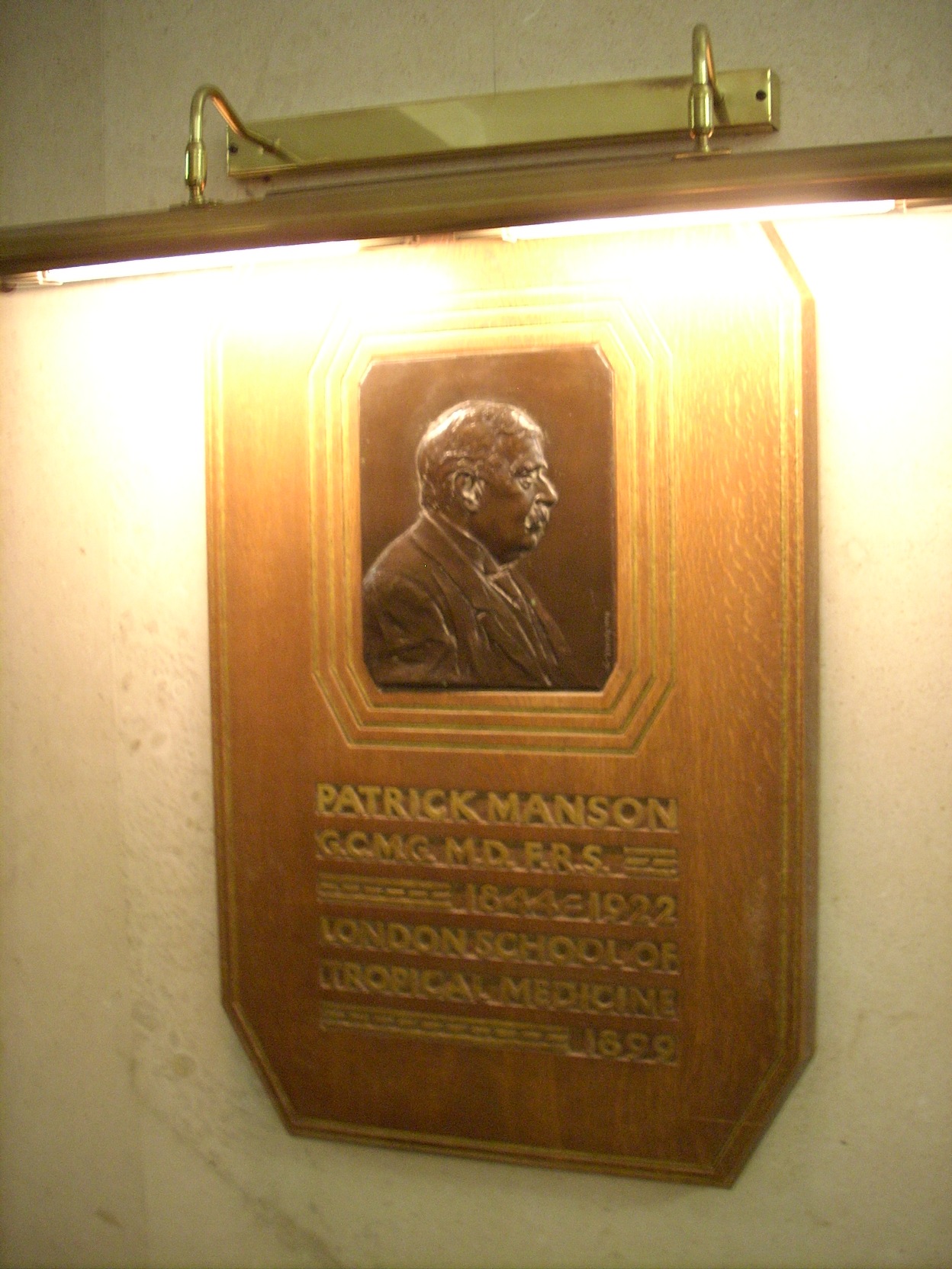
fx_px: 1357
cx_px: 476
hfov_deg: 38.7
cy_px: 634
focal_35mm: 37
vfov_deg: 50.1
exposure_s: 1/4
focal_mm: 6.2
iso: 237
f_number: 2.8
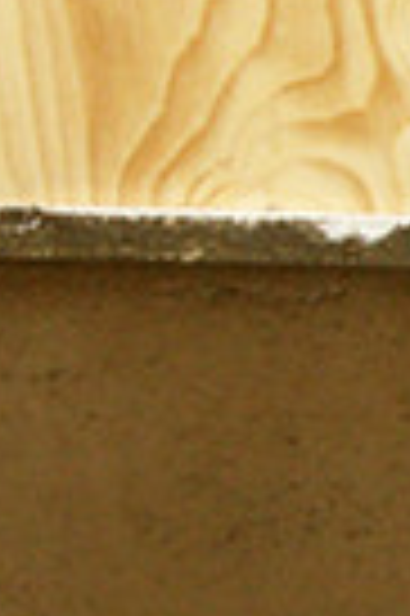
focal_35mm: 296
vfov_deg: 6.9
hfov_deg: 4.6
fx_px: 5069
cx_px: 865
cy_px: 585
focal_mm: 15.22
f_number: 3.2
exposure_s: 1/60
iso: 200
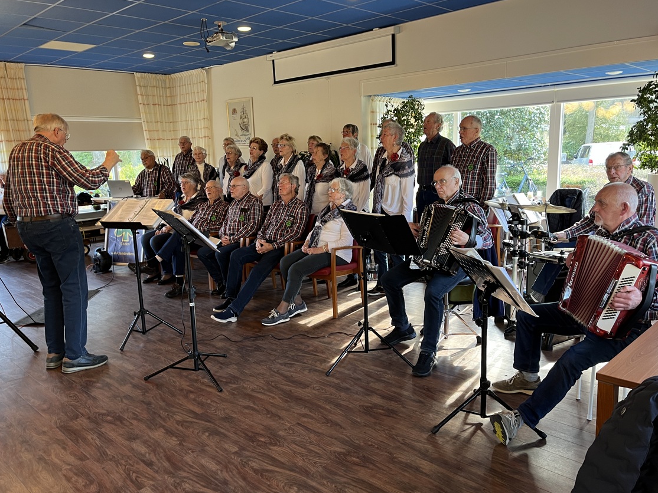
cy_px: 245
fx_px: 532
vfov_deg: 49.8
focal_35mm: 28
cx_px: 335
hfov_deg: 63.4
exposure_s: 1/50
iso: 100
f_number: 1.6
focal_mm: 5.1
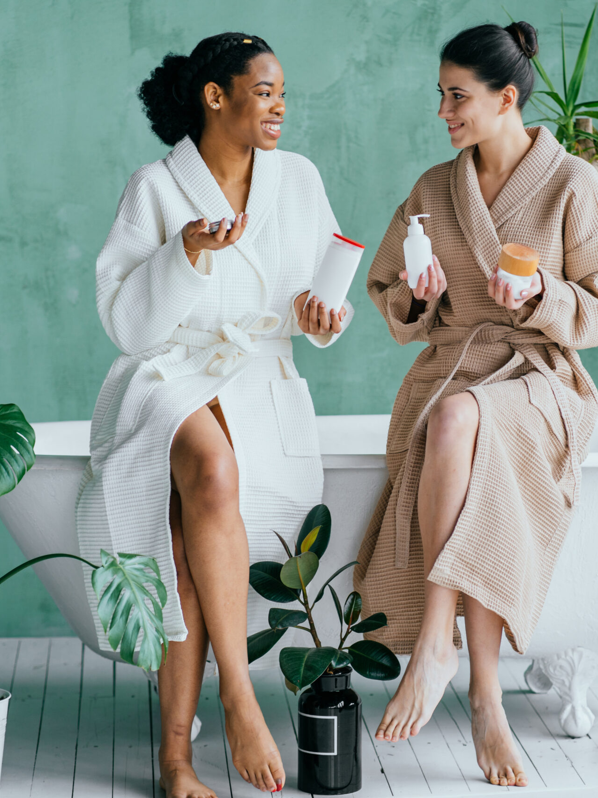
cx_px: 393
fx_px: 2833
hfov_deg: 12.0
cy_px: 399
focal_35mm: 123
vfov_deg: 16.0
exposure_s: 1/200
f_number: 2.5
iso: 250
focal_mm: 85
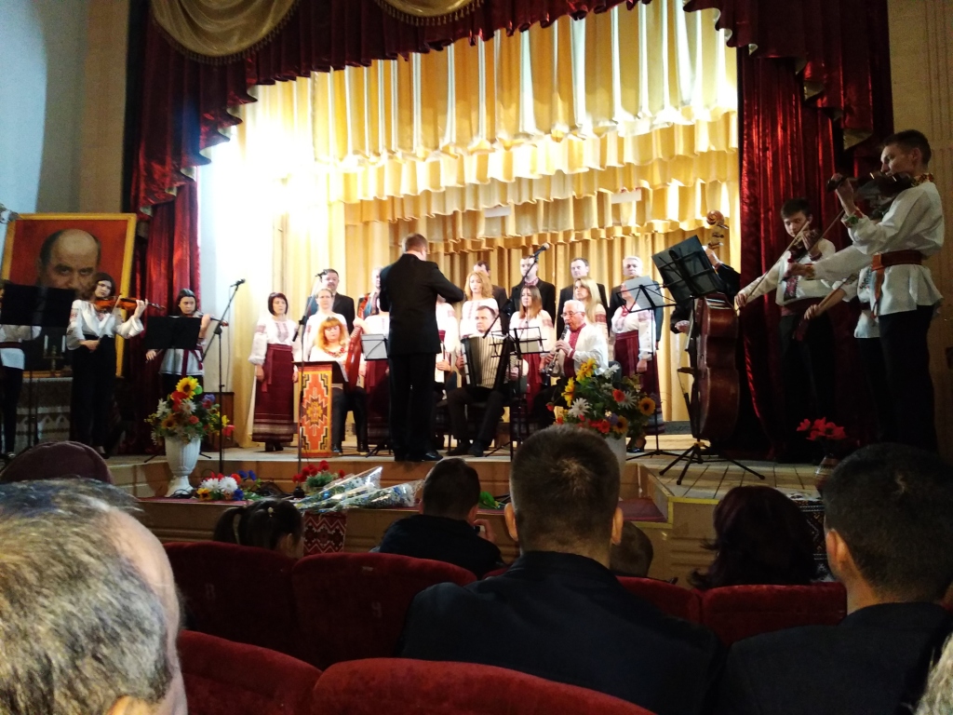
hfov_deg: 67.3
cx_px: 476
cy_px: 358
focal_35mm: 26
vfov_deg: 53.1
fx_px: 716
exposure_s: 1/20
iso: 2000
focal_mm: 3.81
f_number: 2.2
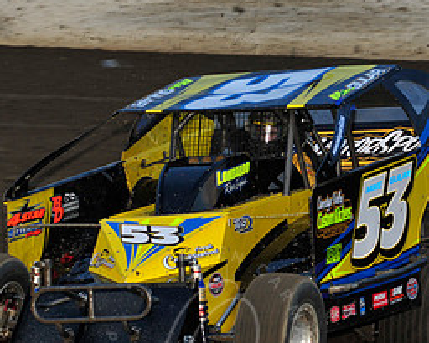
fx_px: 4585
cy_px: 192
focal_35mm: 361
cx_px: 204
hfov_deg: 5.4
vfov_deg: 4.3
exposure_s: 1/320
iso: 640
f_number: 6.3
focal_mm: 170
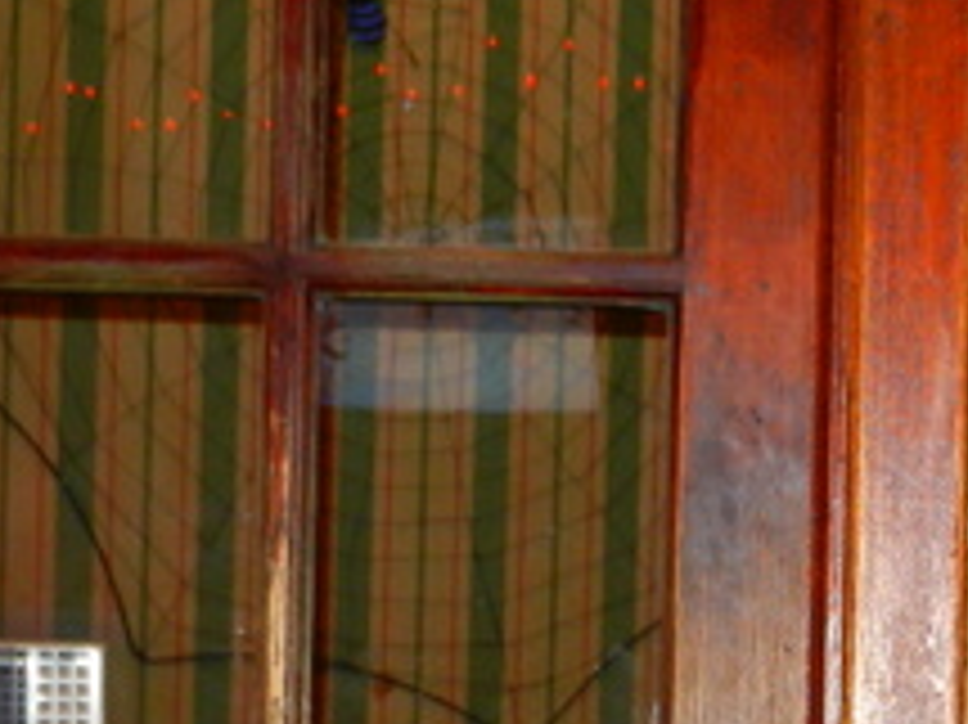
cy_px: 841
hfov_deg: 17.9
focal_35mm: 107
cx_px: 968
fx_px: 2990
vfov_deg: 13.5
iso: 200
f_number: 3.6
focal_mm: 5.1
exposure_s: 1/30
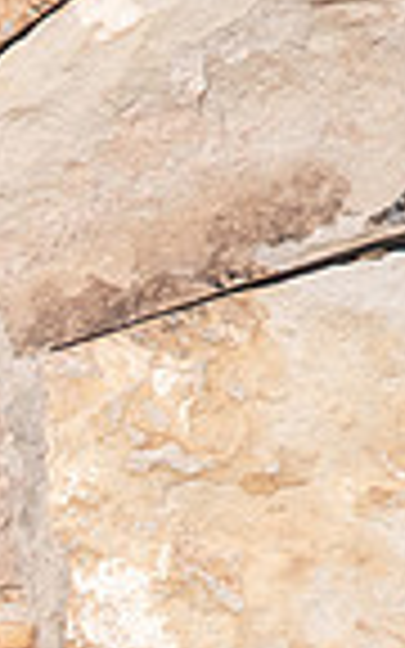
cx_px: -396
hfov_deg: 2.6
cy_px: 745
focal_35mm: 494
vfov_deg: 4.2
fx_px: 8724
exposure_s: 1/125
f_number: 4.5
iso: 500
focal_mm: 120
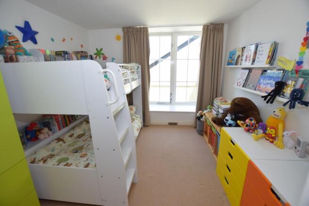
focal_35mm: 15
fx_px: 129
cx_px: 154
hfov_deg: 100.4
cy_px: 103
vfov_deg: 77.4
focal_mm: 10
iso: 400
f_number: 3.5
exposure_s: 1/125
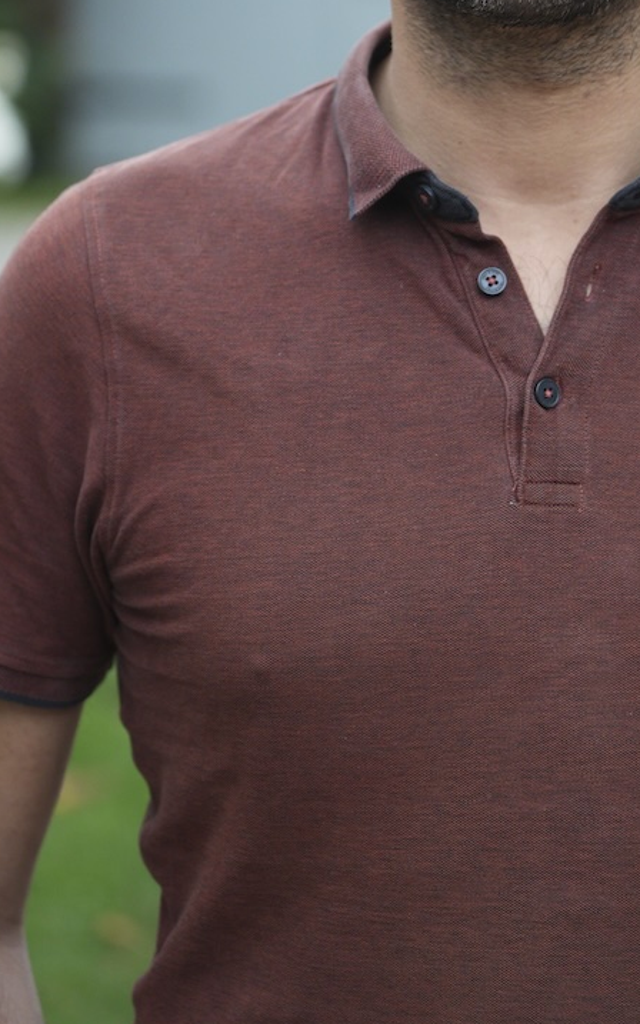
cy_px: 157
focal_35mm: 140
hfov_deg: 9.3
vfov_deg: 14.8
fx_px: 3908
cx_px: 524
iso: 1000
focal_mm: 73
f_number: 2.8
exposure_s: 1/250
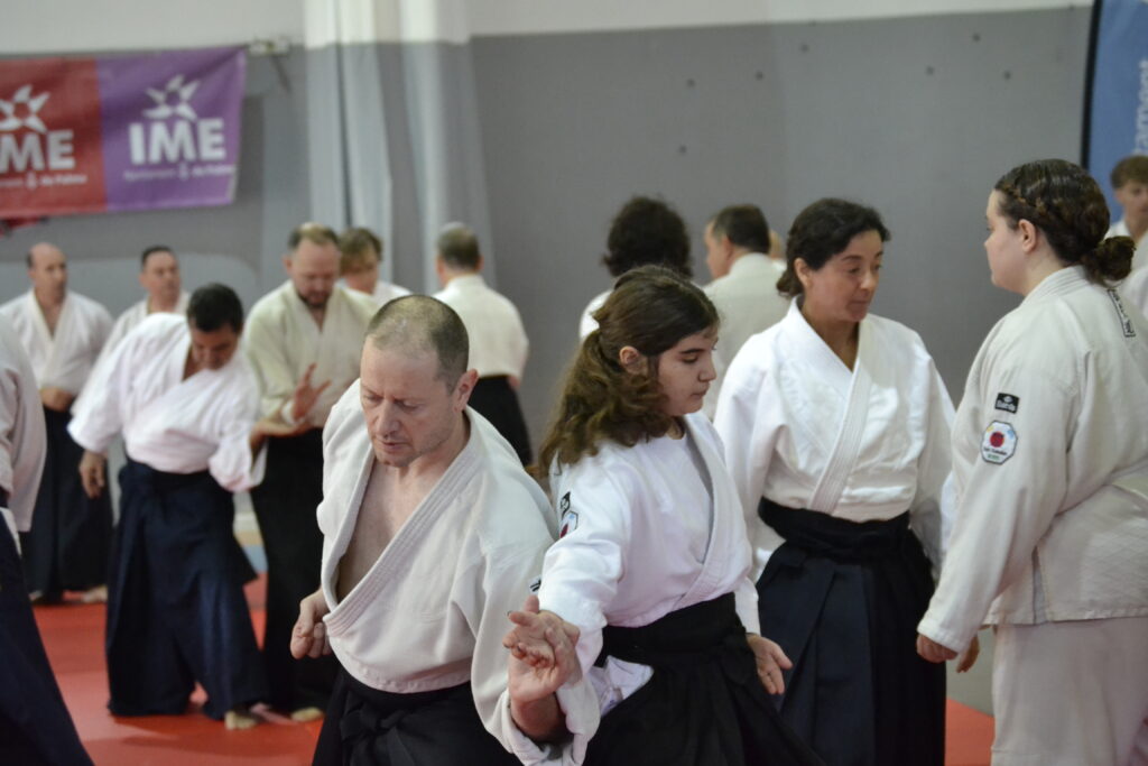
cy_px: 383
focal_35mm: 112
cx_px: 574
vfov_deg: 12.2
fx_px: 3588
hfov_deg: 18.2
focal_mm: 75
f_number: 4.2
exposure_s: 1/250
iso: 3200
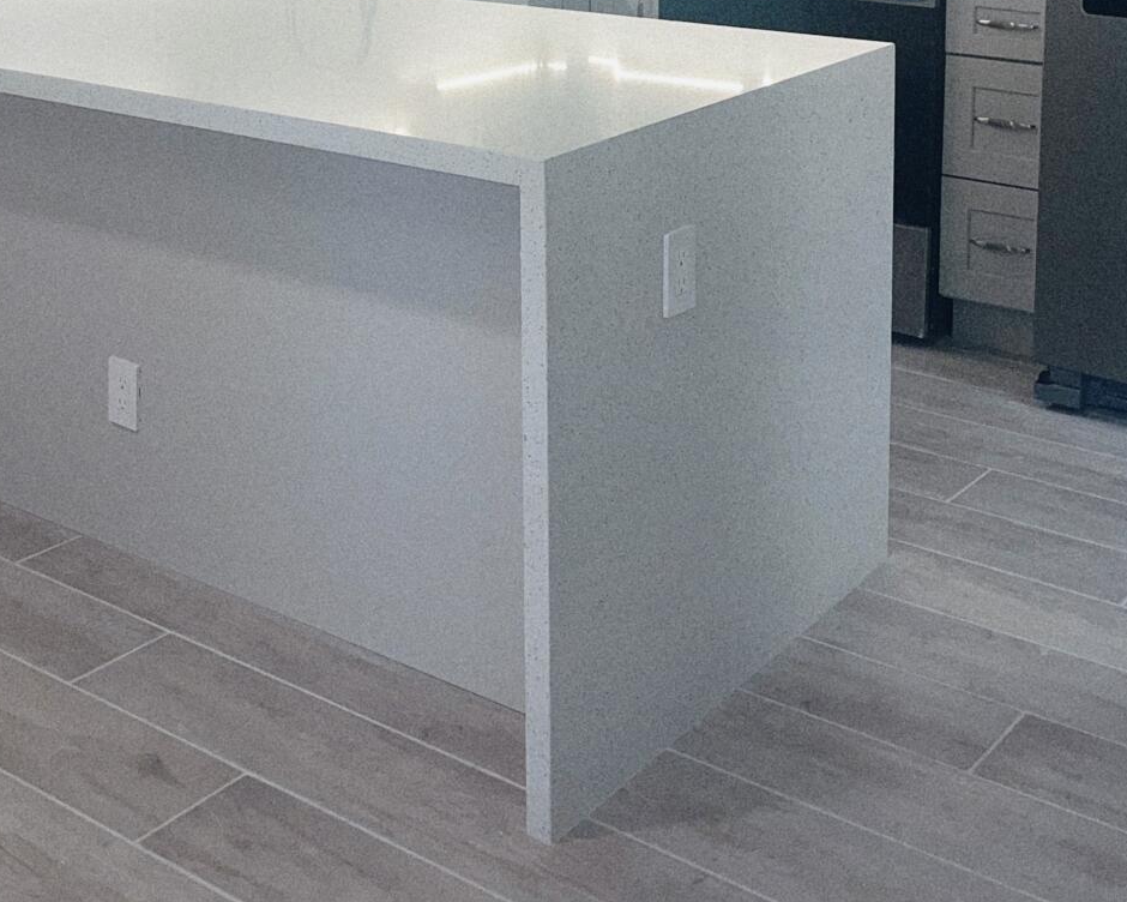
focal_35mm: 54
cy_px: -47
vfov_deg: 26.3
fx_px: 1801
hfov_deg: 34.7
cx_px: 519
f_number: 1.6
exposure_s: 1/120
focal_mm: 5.1
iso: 40
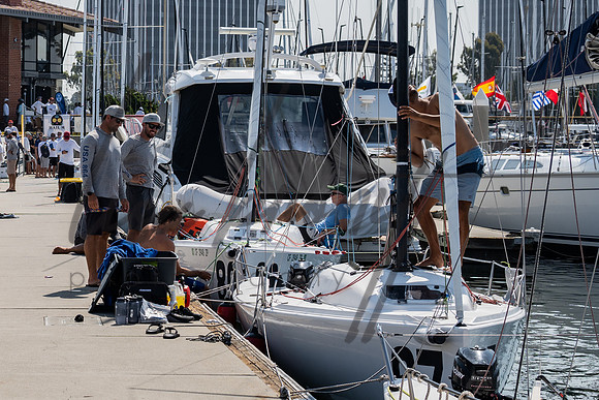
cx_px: 16
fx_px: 1863
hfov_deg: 17.9
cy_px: 175
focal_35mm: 112
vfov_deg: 12.2
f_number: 6.3
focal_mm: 43
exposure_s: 1/500
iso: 125
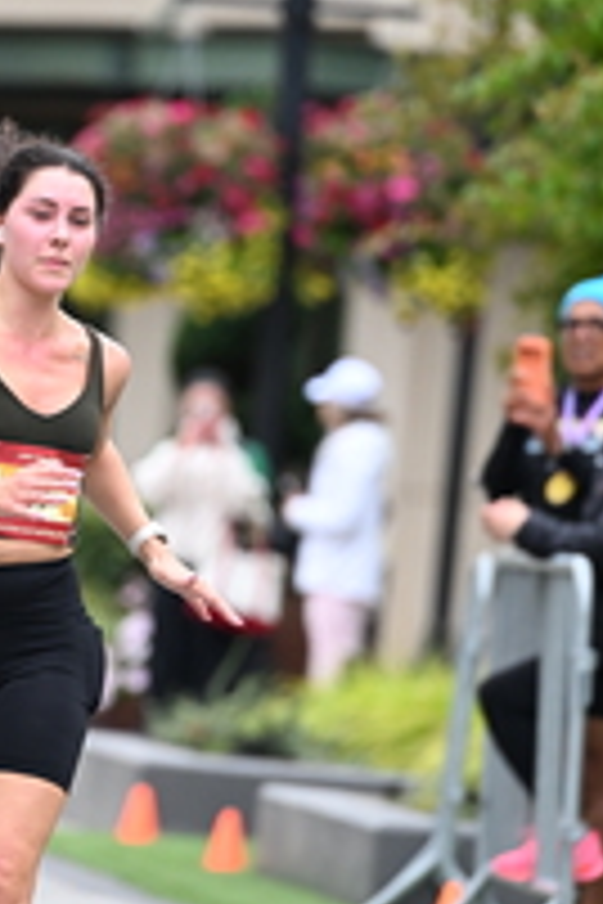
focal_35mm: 547
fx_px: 13742
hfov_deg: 2.5
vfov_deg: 3.8
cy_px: 373
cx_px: -7
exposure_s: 1/2000
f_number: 2.8
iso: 640
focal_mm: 200
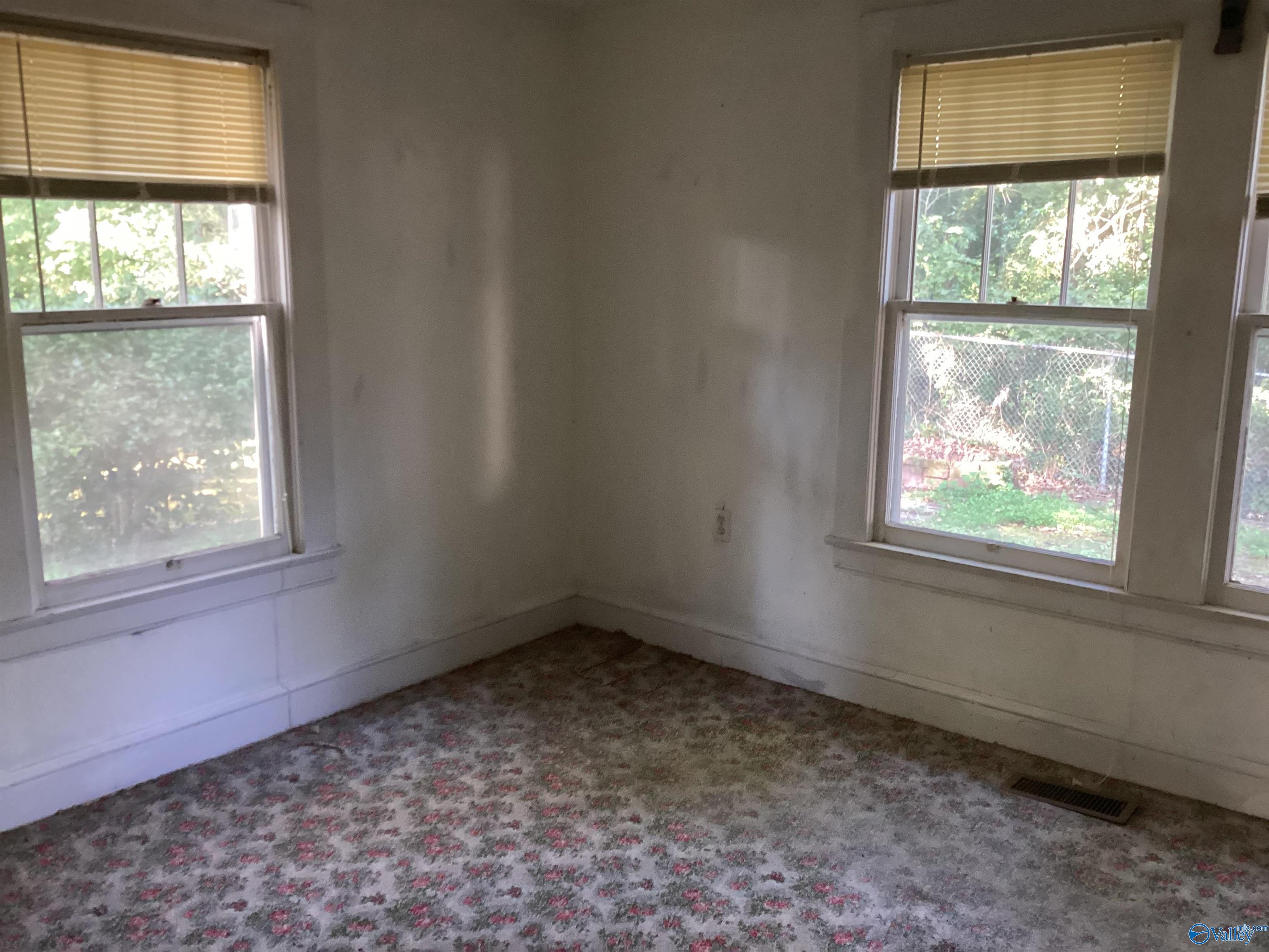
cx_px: 634
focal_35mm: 31
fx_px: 1136
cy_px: 476
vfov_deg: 45.4
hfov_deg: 58.4
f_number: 2.4
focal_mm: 3.3
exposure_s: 1/60
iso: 320
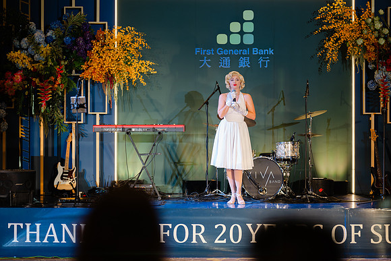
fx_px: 923
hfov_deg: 23.9
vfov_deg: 16.1
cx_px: 196
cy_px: 130
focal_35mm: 85
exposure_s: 1/125
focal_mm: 85
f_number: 1.2
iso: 125
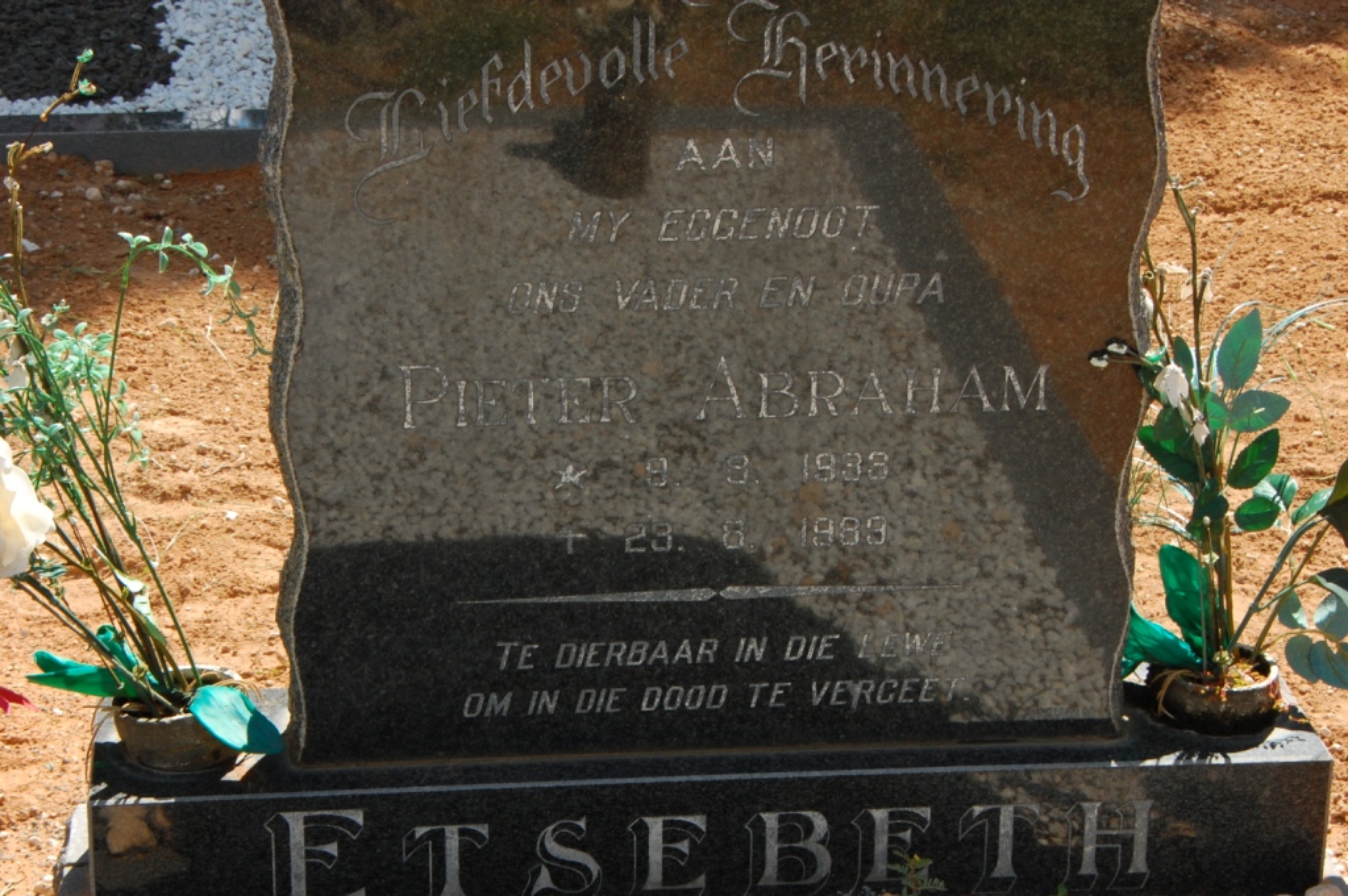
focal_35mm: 98
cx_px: 674
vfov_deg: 14.0
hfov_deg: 20.9
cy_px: 448
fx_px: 3648
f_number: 18
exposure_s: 1/80
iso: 400
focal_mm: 65
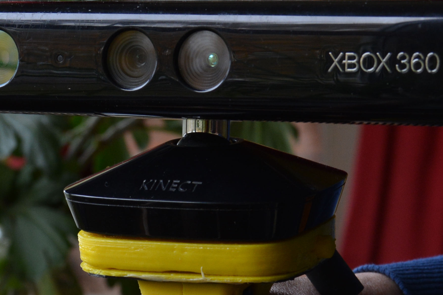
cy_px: 290
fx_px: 1895
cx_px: 107
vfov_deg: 8.9
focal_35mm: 154
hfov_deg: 13.3
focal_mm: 30
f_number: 6.3
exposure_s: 1/80
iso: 320
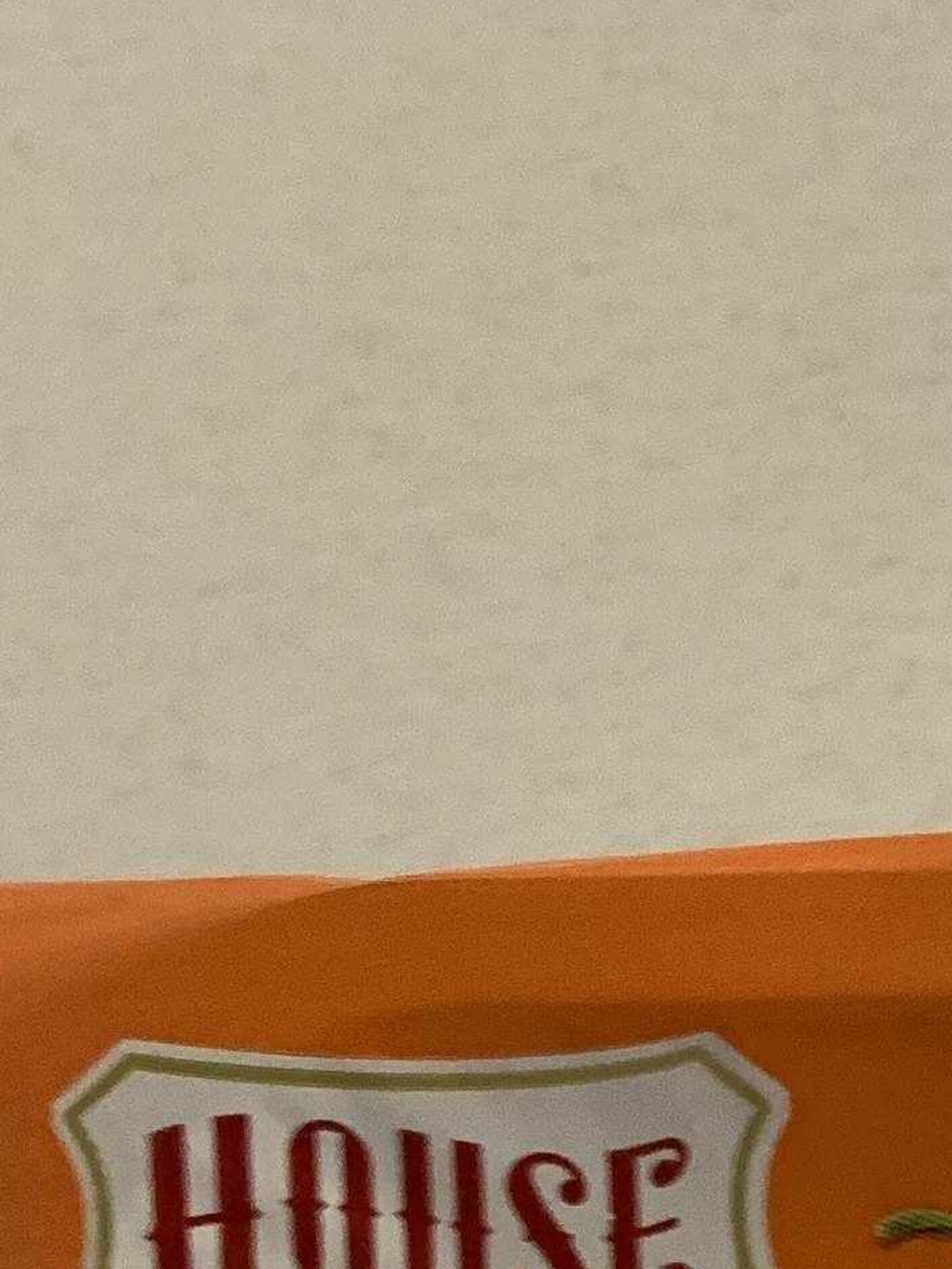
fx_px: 4107
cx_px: 1107
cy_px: 1504
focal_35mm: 112
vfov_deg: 16.8
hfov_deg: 12.9
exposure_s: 1/40
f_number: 1.8
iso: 320
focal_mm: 4.25
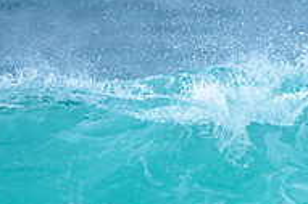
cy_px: 236
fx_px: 28396
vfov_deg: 0.4
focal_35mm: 3322
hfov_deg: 0.6
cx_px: 376
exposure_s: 1/2000
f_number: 6.3
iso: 560
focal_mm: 800
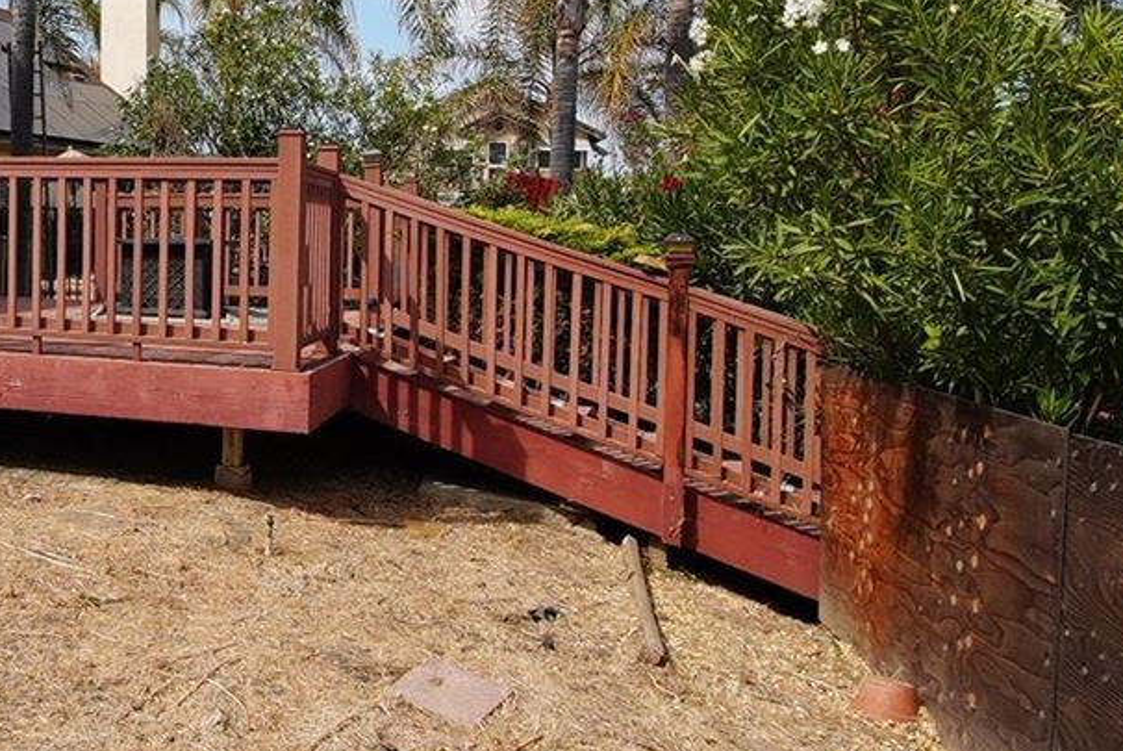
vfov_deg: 34.8
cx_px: 24
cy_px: 261
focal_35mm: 38
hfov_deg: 44.0
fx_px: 1186
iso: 80
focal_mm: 11
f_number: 5
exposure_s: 1/500
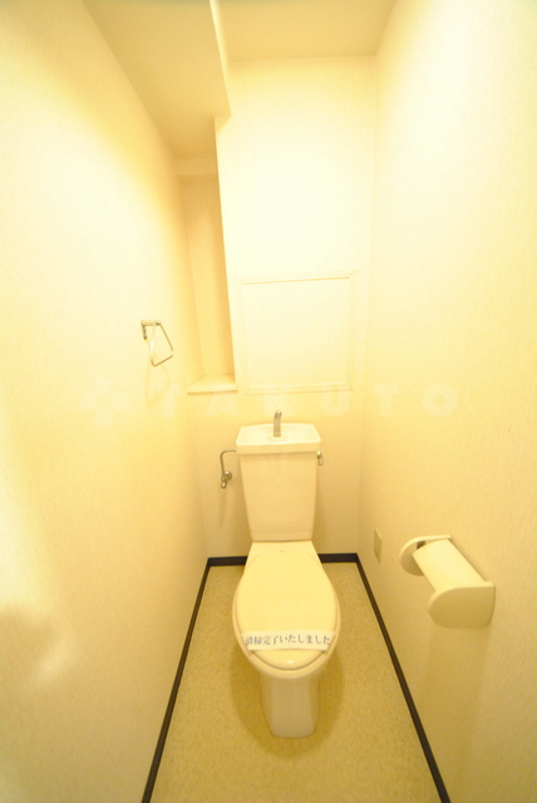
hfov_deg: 90.1
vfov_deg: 112.6
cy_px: 402
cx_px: 268
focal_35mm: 12
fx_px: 268
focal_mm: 8
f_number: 4.5
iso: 1600
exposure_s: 1/15
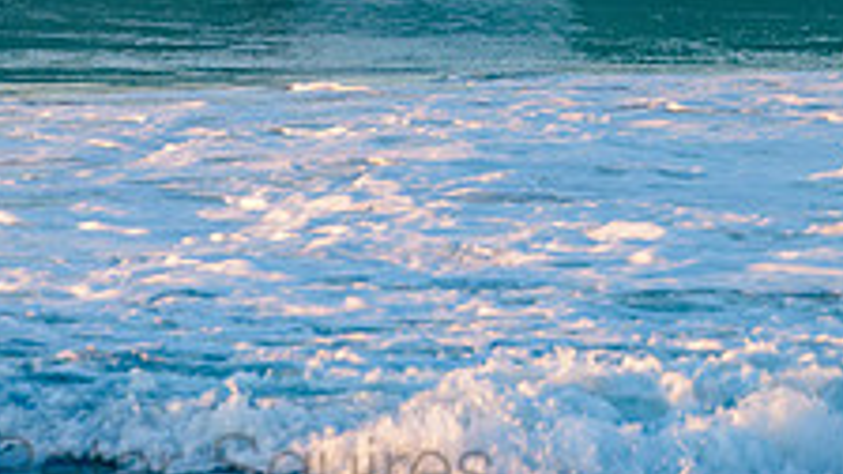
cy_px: -156
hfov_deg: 2.8
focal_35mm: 761
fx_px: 17011
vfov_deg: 1.6
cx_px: 203
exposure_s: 1/400
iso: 280
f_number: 5.6
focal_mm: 280
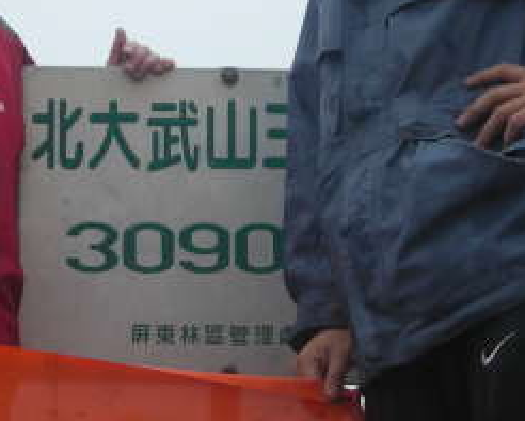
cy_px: 192
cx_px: 160
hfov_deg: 14.8
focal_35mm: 130
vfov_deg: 11.9
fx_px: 2021
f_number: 3.3
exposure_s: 1/355
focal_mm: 6.8
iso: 50
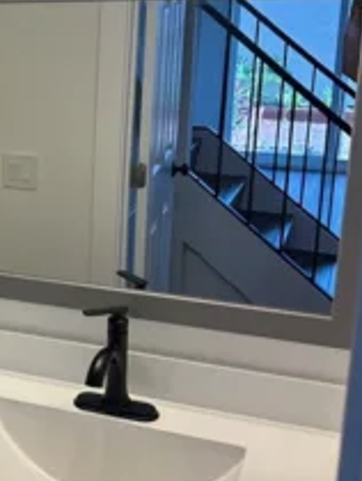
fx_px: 891
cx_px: -87
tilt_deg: -14.9
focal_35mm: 64
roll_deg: +1.4
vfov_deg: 30.2
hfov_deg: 21.2
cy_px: 229
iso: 64
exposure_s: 1/174
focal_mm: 6.86
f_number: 1.78
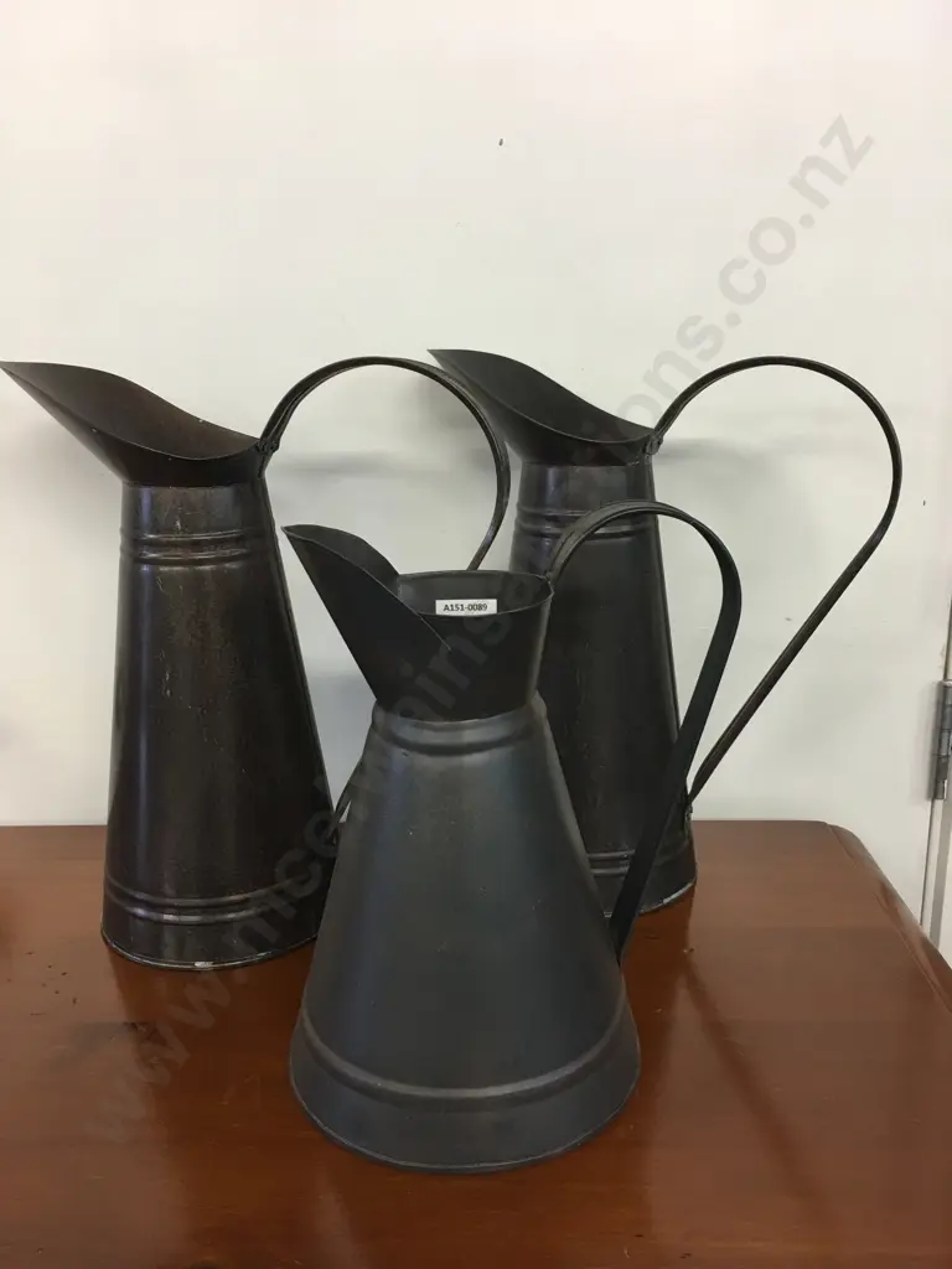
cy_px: 634
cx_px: 476
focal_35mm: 29
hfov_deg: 48.2
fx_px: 1063
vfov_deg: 61.7
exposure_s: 1/17
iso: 50
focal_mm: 4.15
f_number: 2.2
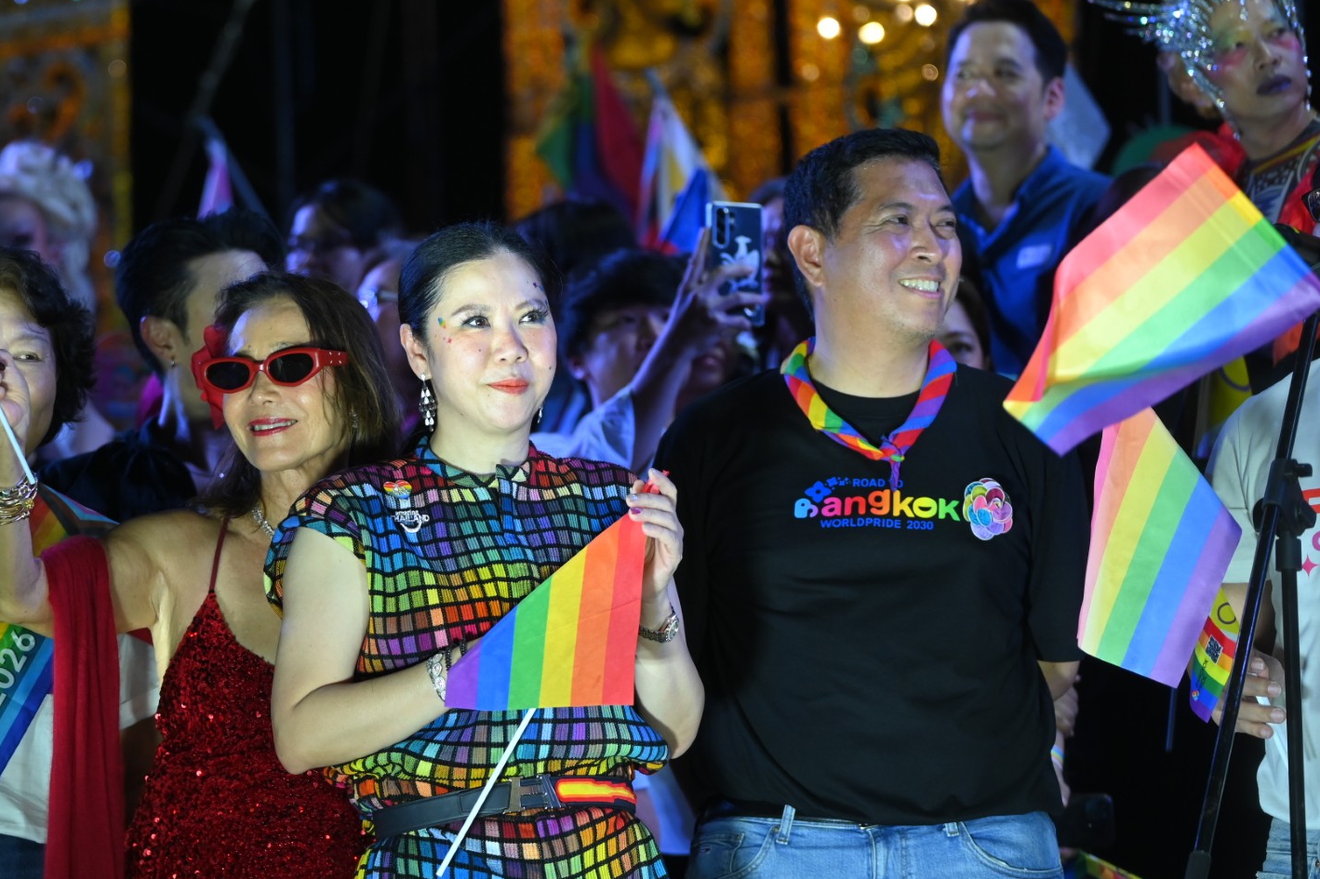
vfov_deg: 11.0
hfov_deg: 16.5
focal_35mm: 124
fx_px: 4545
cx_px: 393
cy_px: 534
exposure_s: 1/640
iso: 800
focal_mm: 88
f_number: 2.8
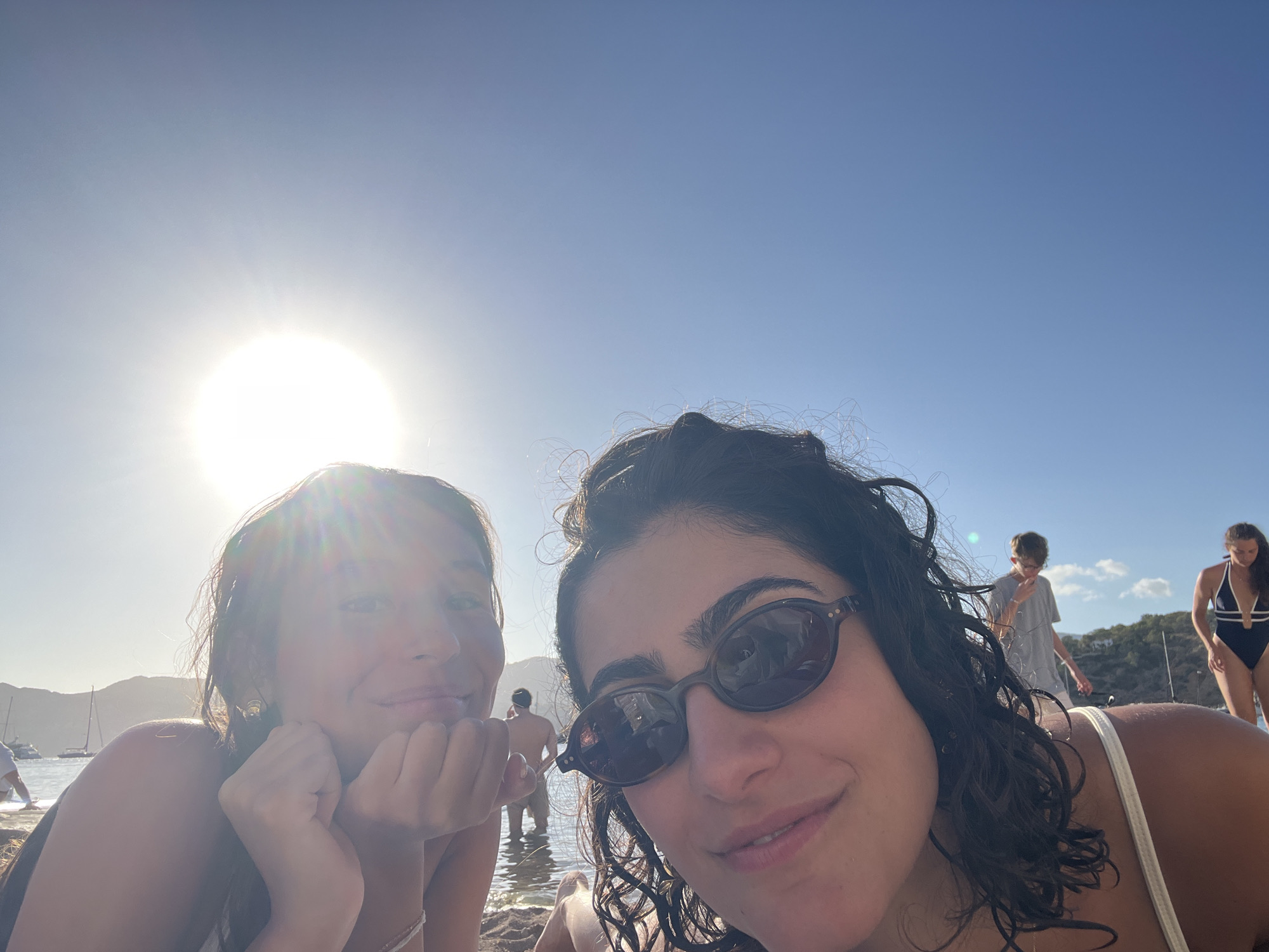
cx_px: 634
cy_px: 476
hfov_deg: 73.9
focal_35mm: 23
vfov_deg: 58.9
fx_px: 843
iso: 32
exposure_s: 1/947
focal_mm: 2.71
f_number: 2.2
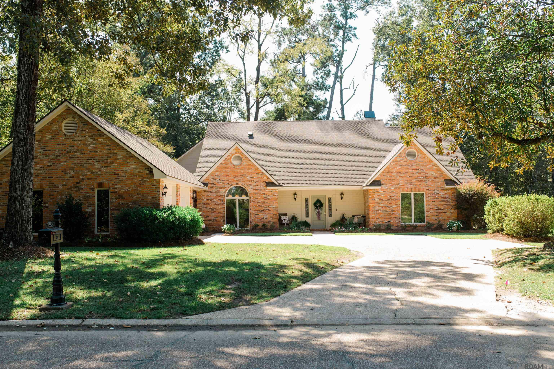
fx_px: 538
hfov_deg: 54.5
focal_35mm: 35
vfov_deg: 37.8
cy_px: 184
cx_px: 277
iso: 250
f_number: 4.5
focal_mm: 35
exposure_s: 1/400
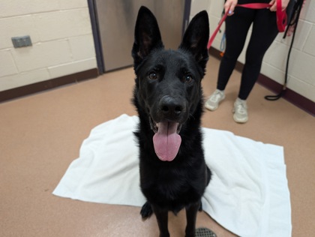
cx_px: 158
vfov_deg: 56.9
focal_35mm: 24
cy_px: 118
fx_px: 219
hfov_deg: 71.5
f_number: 1.68
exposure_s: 1/106
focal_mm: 6.9
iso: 259
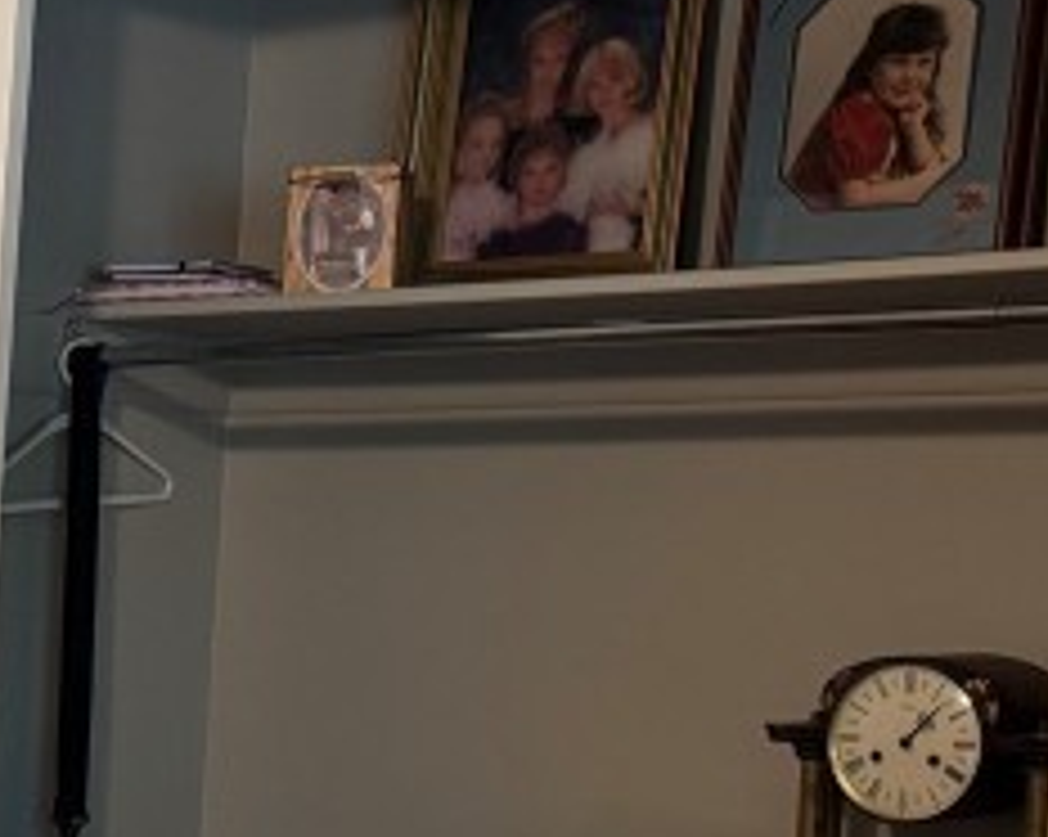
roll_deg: -2.6
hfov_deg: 16.4
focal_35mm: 103
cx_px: -666
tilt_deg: -3.0
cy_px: 792
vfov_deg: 14.7
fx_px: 3192
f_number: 1.78
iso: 160
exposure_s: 1/60
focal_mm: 6.76
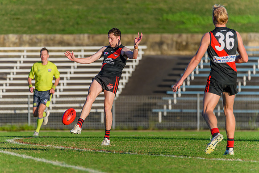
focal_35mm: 655
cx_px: 118
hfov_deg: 3.1
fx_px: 4711
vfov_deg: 2.1
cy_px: 92
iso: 800
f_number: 6.3
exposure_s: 1/2000
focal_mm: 600
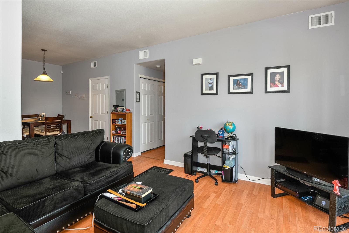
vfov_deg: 67.4
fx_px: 174
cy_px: 116
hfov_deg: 90.0
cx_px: 174
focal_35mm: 18
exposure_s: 1/40
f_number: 8
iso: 640
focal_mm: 18
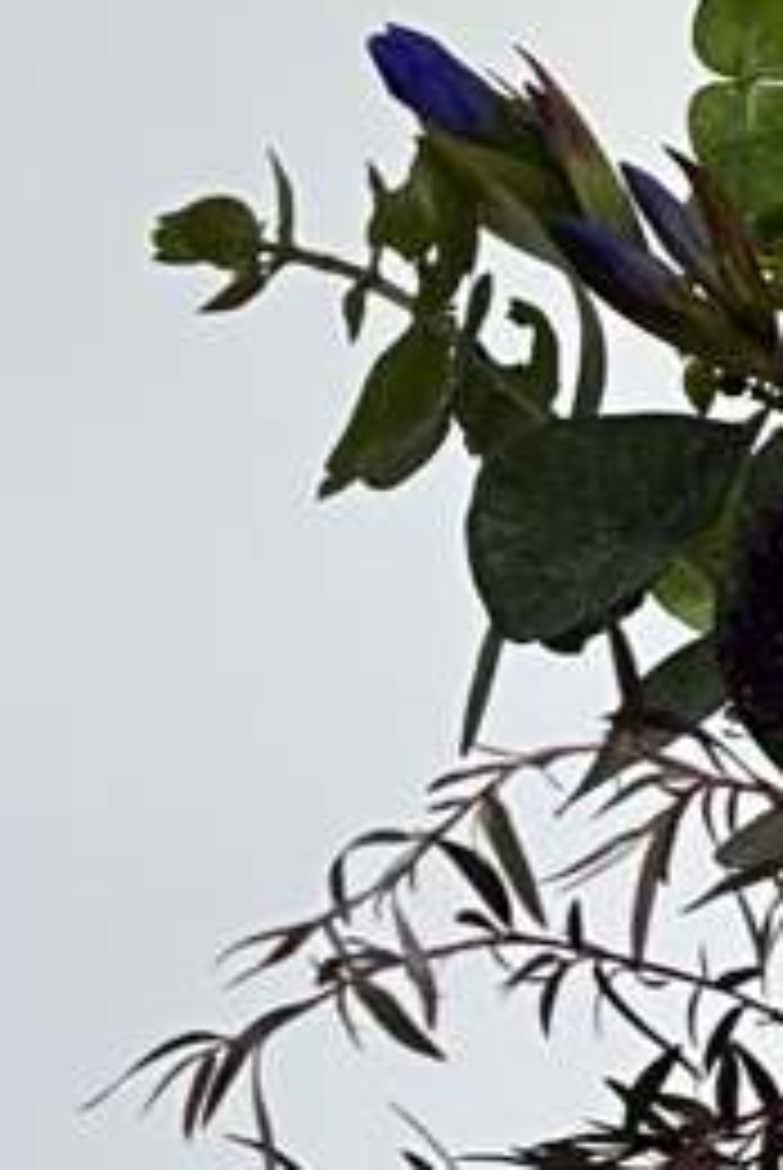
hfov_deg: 9.7
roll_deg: -1.1
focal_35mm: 133
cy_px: -554
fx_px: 4327
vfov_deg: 14.4
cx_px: 1548
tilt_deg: -11.6
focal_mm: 5.1
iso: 125
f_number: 1.6
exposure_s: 1/82
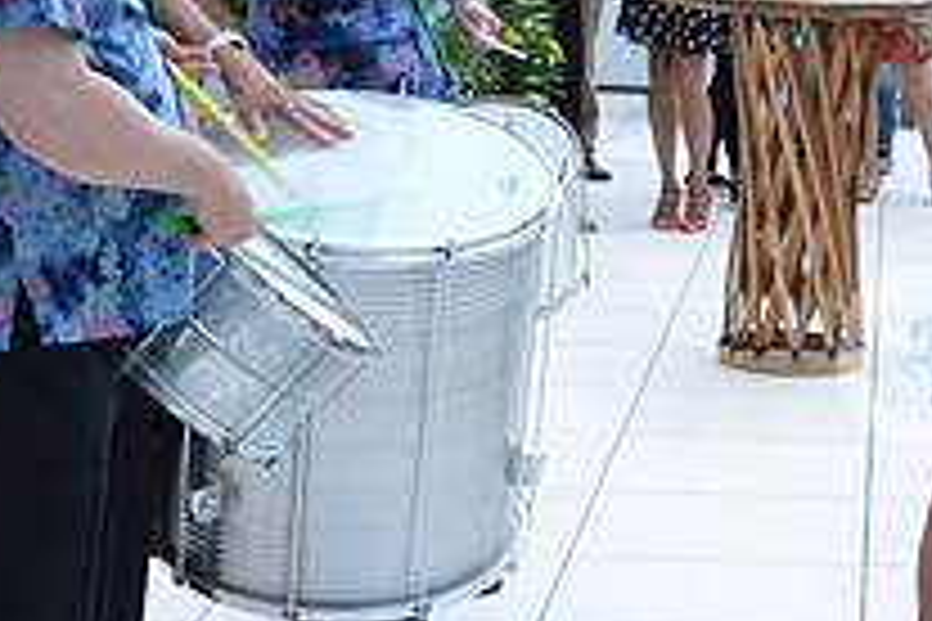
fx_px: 3184
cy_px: 212
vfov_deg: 11.1
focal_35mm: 123
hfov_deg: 15.9
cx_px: 1162
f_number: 5.6
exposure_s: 1/50
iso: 1250
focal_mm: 44
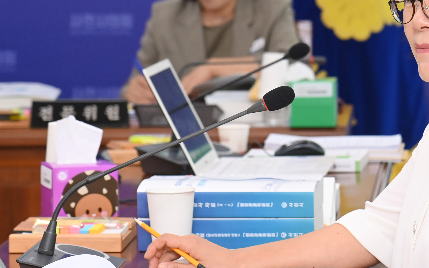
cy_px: 130
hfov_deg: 10.2
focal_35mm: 206
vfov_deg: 6.4
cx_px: 334
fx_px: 2408
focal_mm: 120
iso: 2000
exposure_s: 1/250
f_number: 6.3
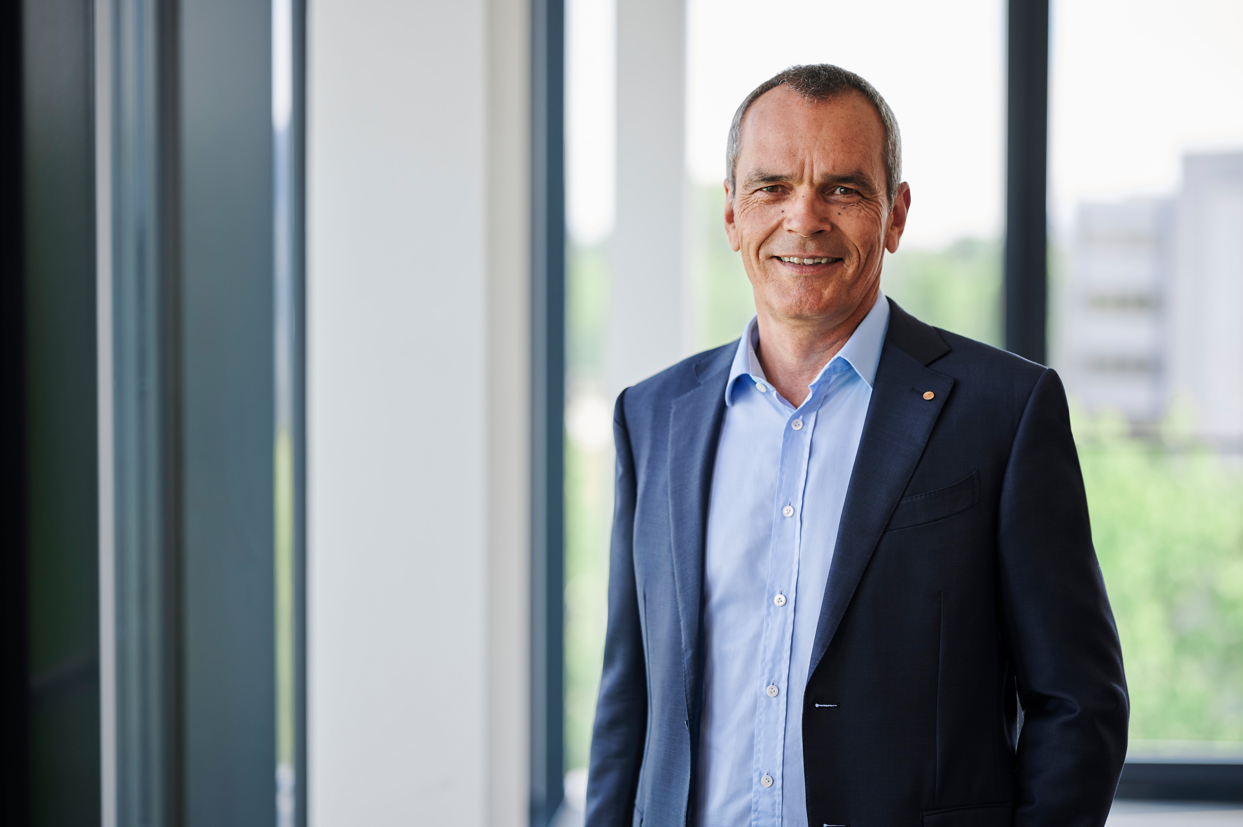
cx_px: 622
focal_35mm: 85
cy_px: 414
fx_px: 2933
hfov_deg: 23.9
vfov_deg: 16.1
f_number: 2
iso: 100
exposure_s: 1/200
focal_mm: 85
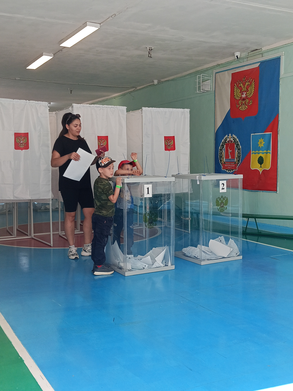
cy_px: 196
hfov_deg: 36.0
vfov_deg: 46.8
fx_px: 451
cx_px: 146
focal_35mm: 40
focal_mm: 3.98
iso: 80
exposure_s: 1/100
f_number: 1.8
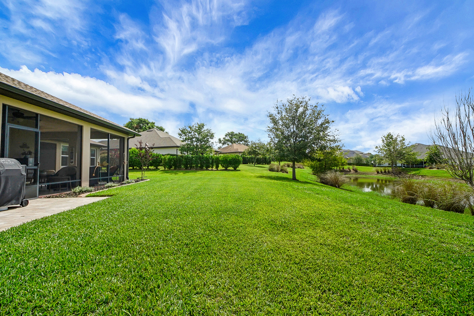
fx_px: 198
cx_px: 237
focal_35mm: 15
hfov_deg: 100.4
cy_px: 158
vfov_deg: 77.4
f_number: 4.5
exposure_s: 1/2500
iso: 500
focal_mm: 10
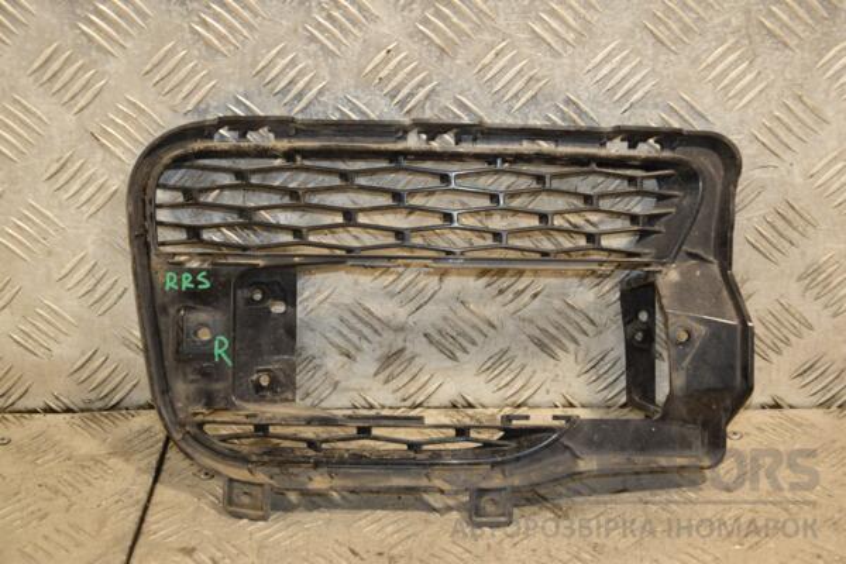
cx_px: 423
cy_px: 282
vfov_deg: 17.5
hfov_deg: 26.0
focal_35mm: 78
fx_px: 1833
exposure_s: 1/125
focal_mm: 52
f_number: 5
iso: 800
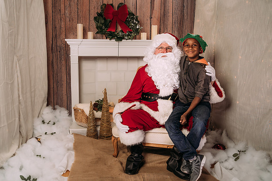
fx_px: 287
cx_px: 130
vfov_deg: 35.1
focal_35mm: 38
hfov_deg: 50.7
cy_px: 88
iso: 100
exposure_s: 1/100
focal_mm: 35
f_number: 5
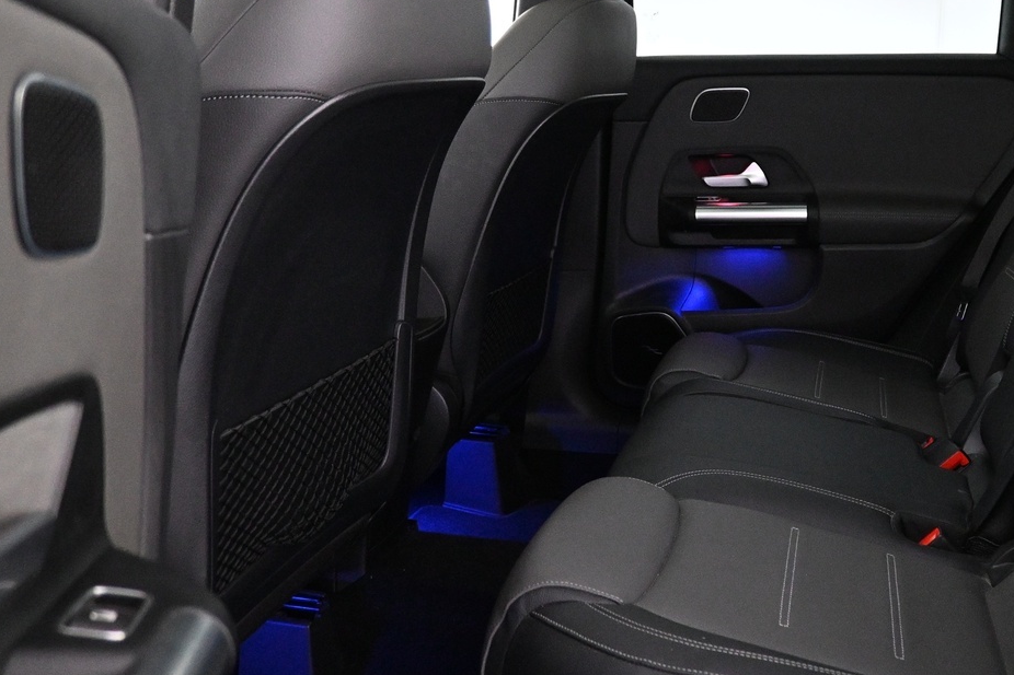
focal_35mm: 42
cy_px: 225
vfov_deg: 31.6
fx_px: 1183
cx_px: 714
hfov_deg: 45.4
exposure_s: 1/40
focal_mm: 16
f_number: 3.5
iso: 4000
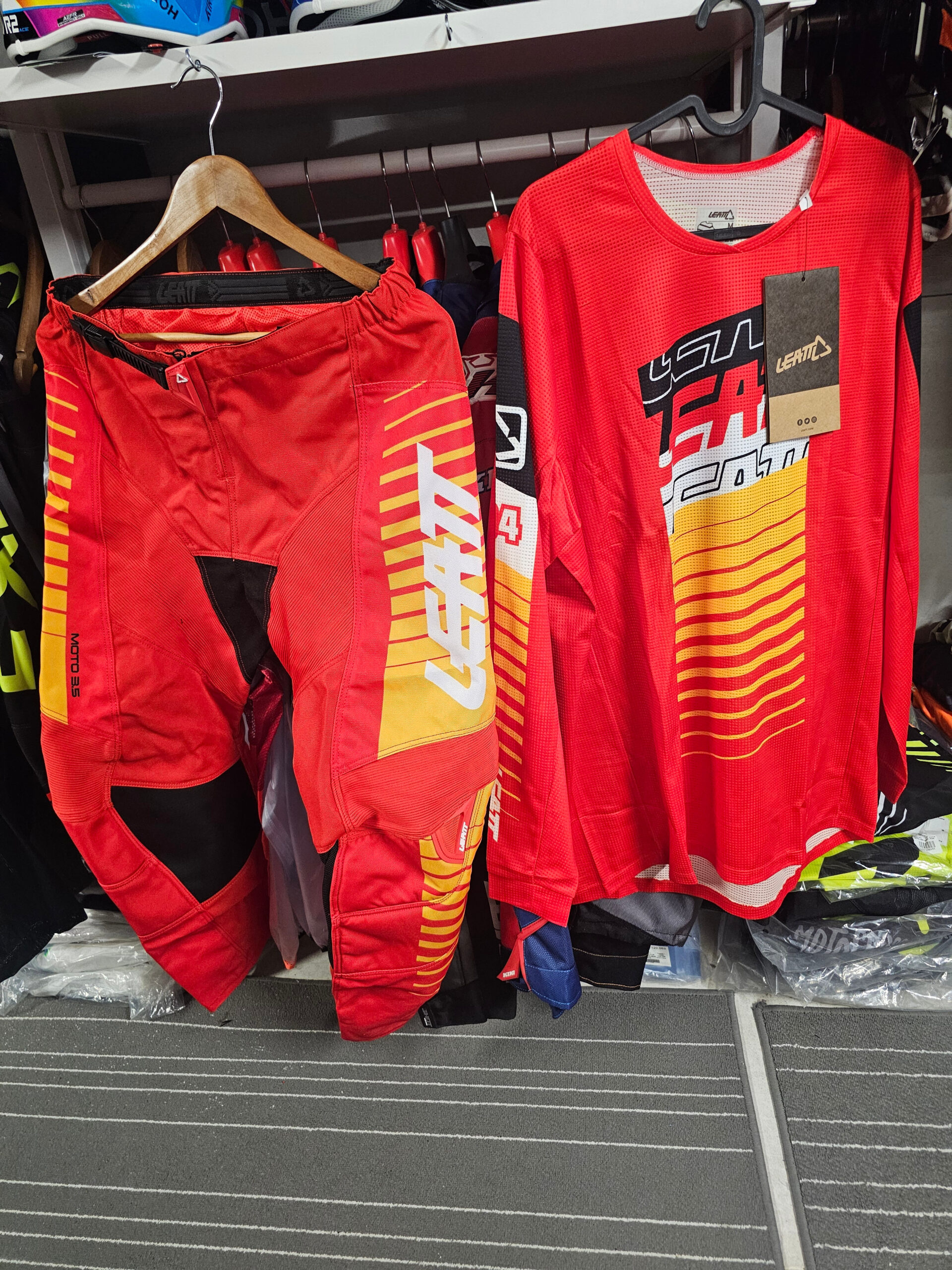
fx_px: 843
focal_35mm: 23
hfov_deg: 58.9
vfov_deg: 73.9
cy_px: 635
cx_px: 476
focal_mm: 6.3
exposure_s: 1/100
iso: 800
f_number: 1.7
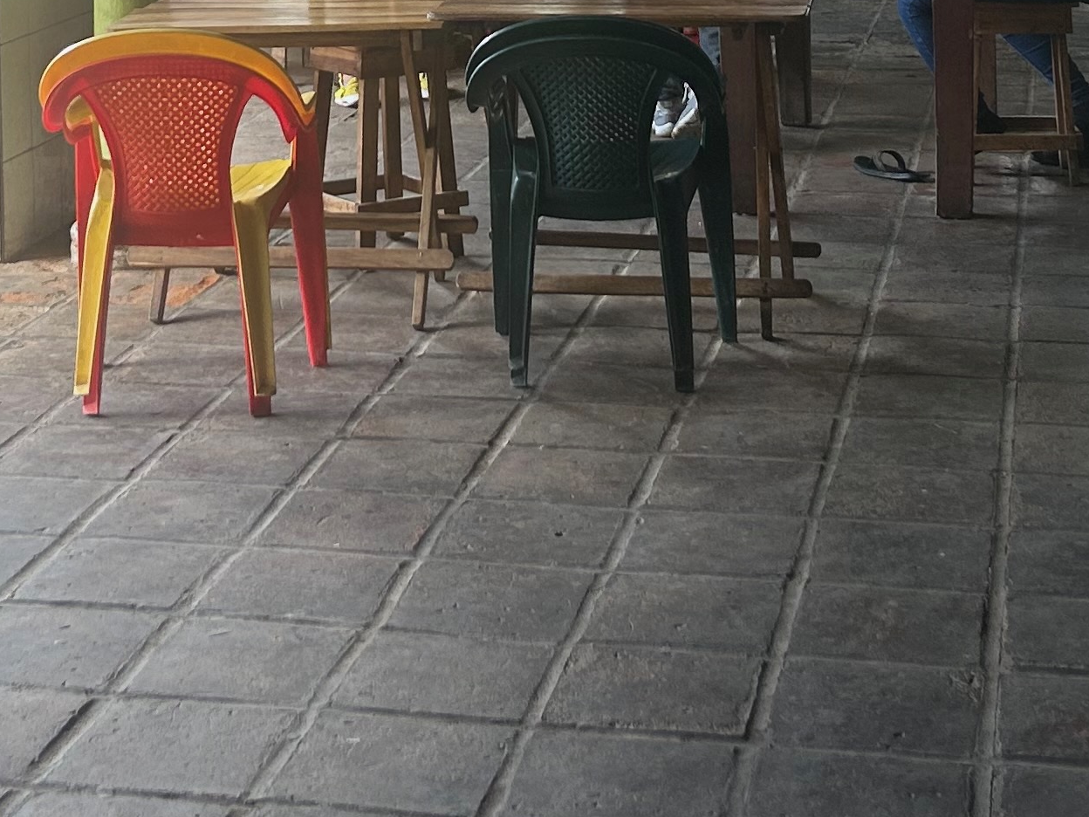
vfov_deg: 16.6
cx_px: 374
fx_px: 2643
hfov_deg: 23.2
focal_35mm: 84
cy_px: -243
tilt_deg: -3.0
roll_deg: +1.7
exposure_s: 1/148
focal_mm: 5.7
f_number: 1.5
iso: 32
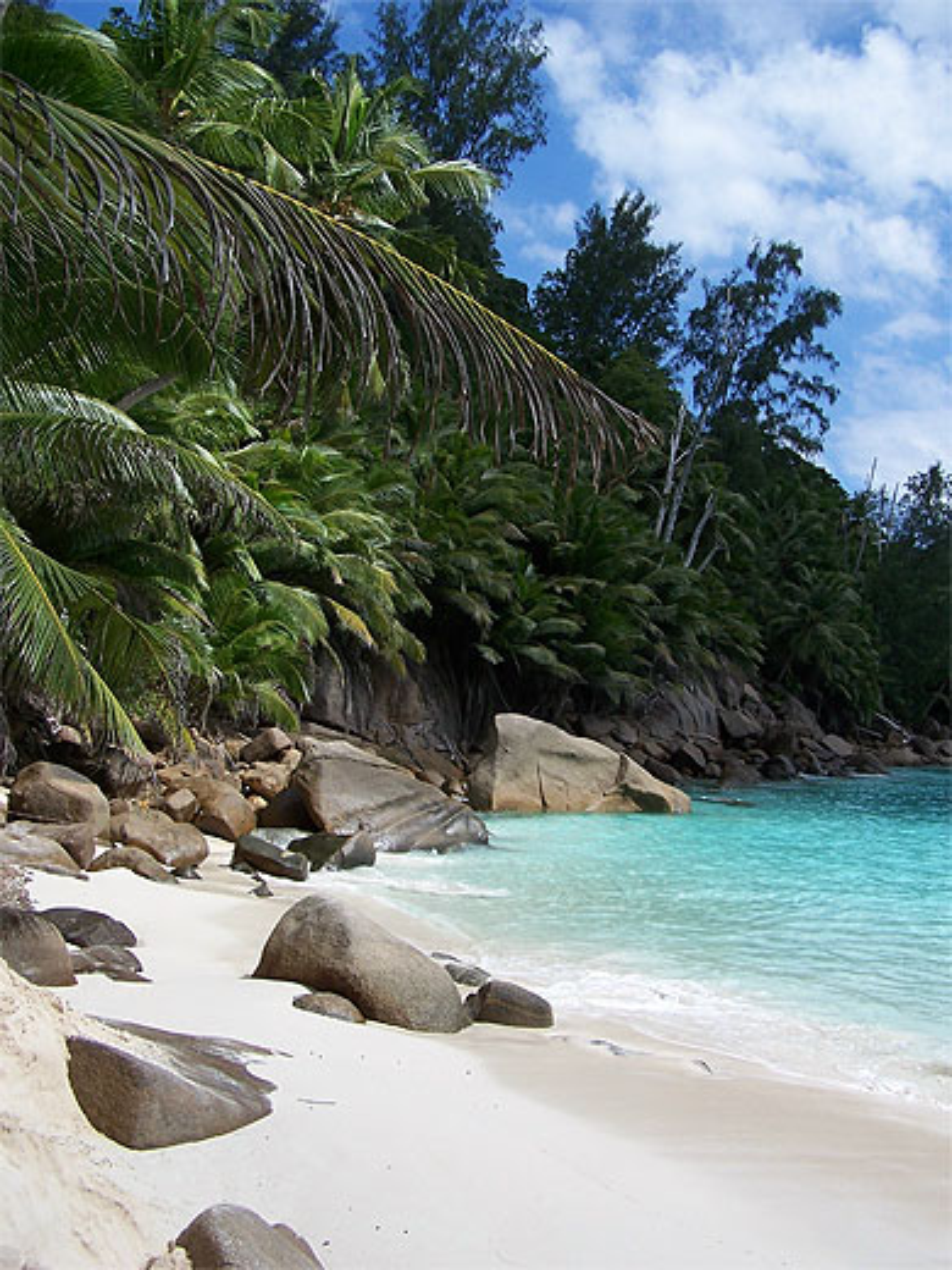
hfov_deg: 37.7
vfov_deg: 49.0
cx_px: 476
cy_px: 635
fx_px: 1393
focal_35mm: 38
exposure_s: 1/750
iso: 80
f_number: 4
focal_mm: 6.3
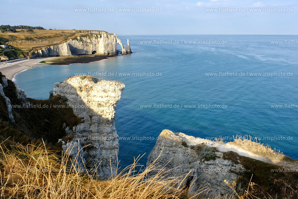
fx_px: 298
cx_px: 149
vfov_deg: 36.9
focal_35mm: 36
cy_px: 100
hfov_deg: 53.1
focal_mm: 24
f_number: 11
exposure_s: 1/110
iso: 160
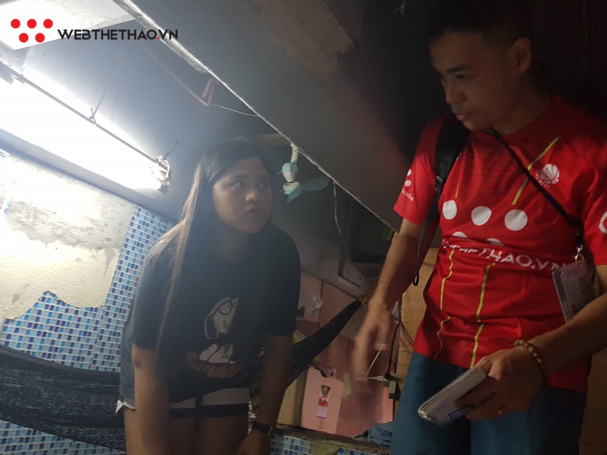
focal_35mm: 29
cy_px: 216
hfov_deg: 61.6
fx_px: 509
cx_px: 320
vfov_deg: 48.2
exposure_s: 1/30
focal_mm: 4.2
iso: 250
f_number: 1.7
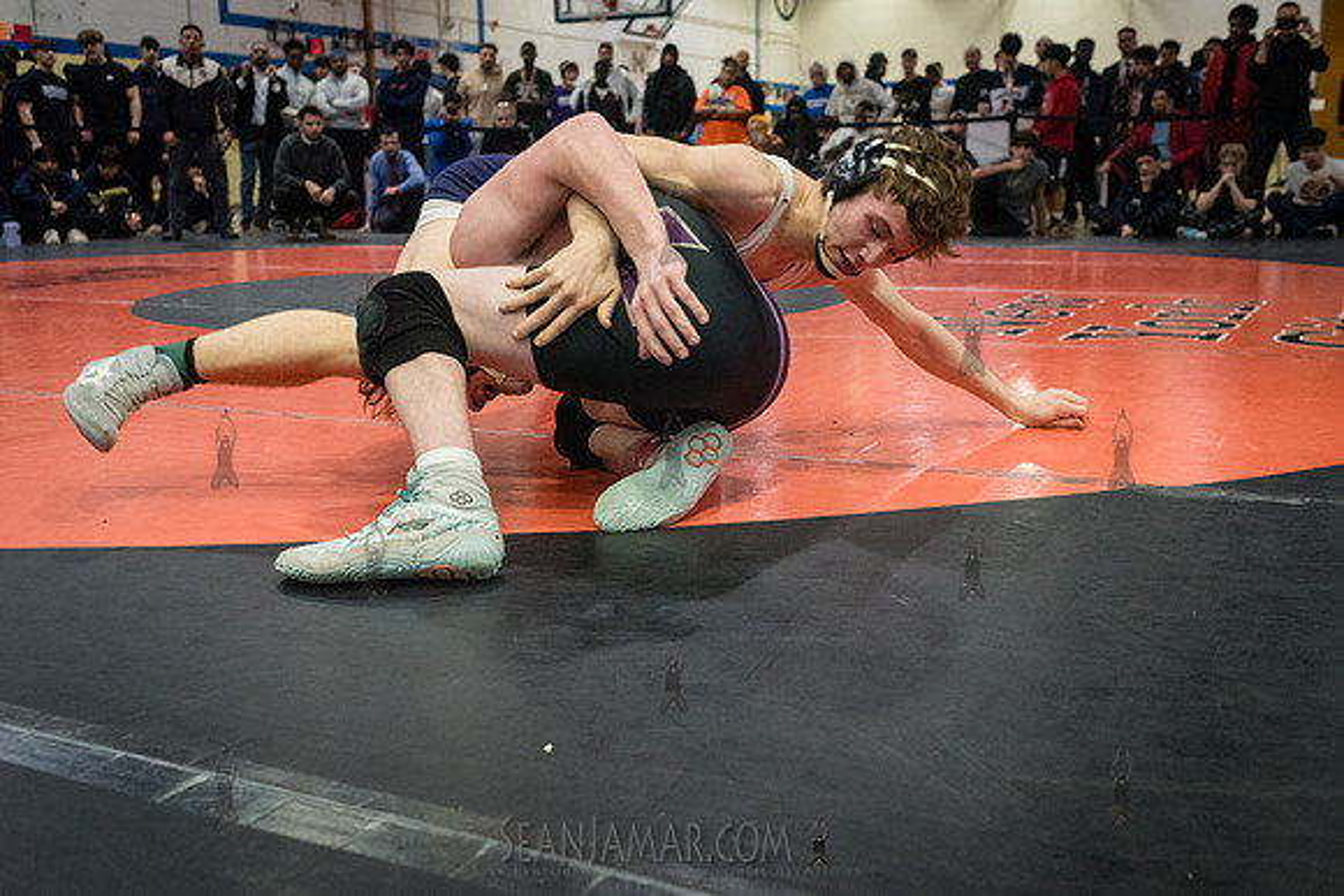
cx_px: 692
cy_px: 447
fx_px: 1376
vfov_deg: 36.1
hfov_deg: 52.0
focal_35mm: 37
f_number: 4
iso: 8000
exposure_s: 1/400
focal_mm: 35
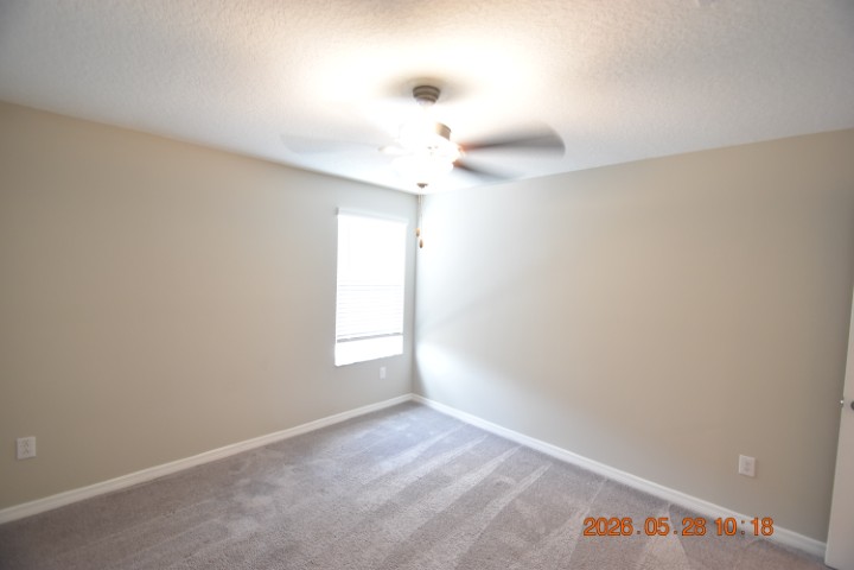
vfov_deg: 77.3
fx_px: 356
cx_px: 427
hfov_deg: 100.4
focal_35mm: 15
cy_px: 285
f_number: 3.5
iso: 800
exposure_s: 1/30
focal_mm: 10
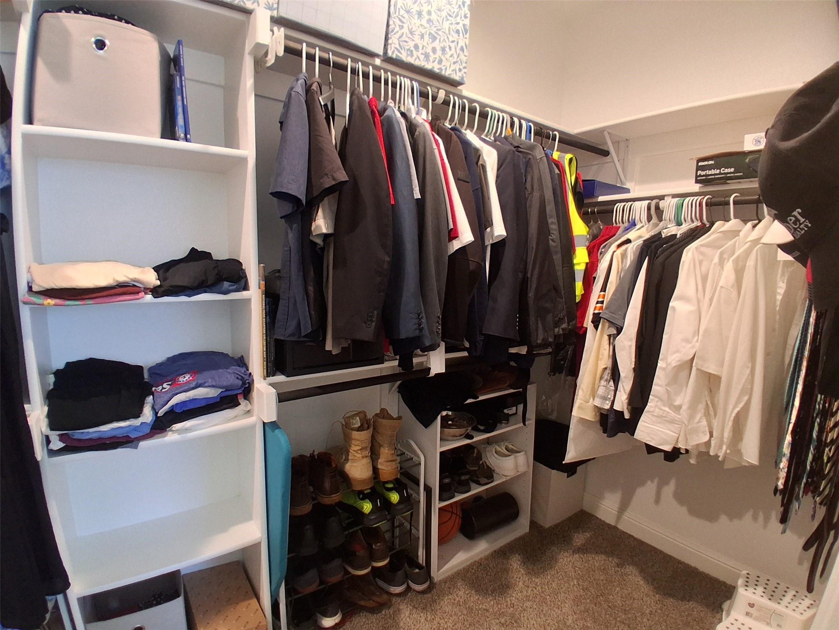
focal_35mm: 17
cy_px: 315
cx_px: 420
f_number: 2.2
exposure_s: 1/40
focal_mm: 1.4
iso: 250
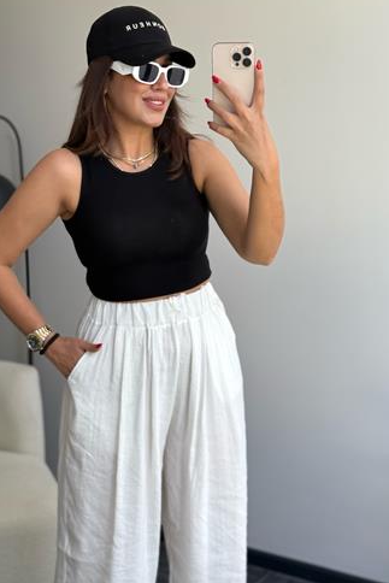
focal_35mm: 55
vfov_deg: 36.2
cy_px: 269
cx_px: 200
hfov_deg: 24.6
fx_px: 891
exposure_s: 1/259
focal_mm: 6.76
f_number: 1.78
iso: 80
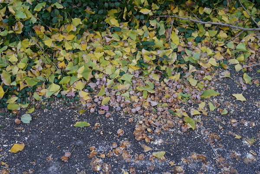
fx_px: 354
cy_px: 87
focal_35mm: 49
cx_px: 130
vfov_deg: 27.5
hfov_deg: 40.3
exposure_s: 1/80
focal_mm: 49
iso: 100
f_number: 6.3
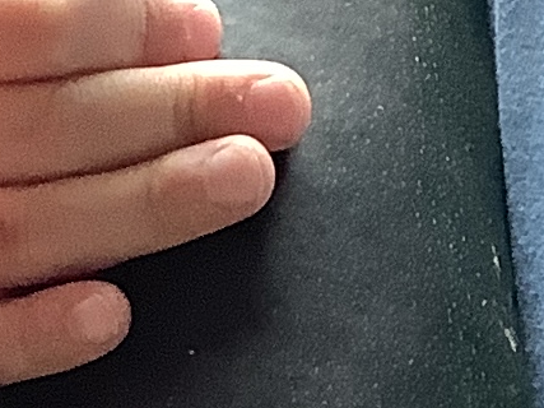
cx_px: -96
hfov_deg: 8.3
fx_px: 3723
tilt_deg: -24.7
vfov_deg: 6.1
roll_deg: -2.3
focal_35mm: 237
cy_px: 742
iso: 160
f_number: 2.4
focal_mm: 3.3
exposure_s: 1/60
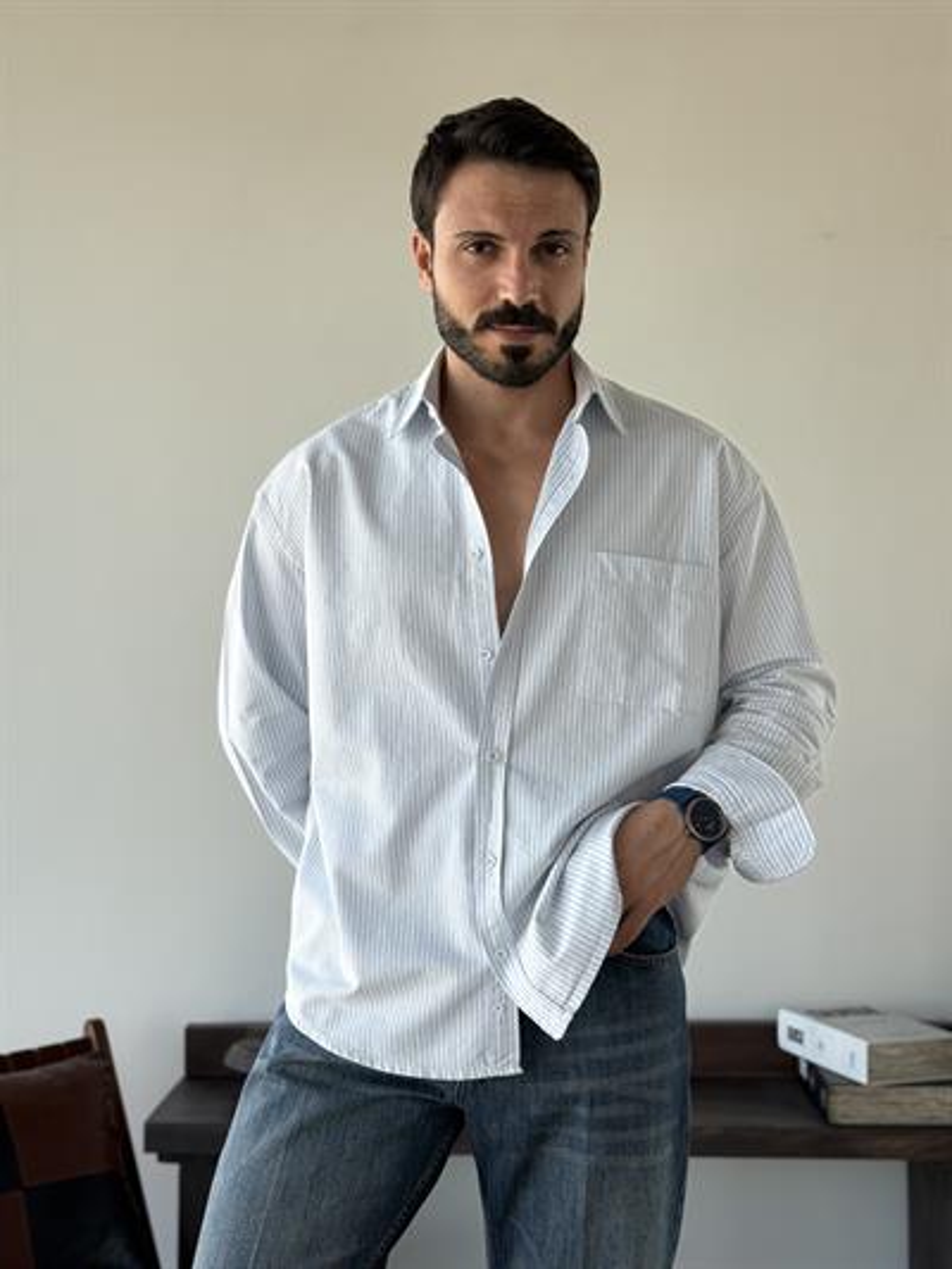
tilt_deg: +0.7
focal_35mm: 48
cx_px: 476
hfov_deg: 30.3
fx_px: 1759
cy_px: 634
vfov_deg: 39.6
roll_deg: +0.2
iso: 80
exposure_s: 1/343
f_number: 1.78
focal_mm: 6.76
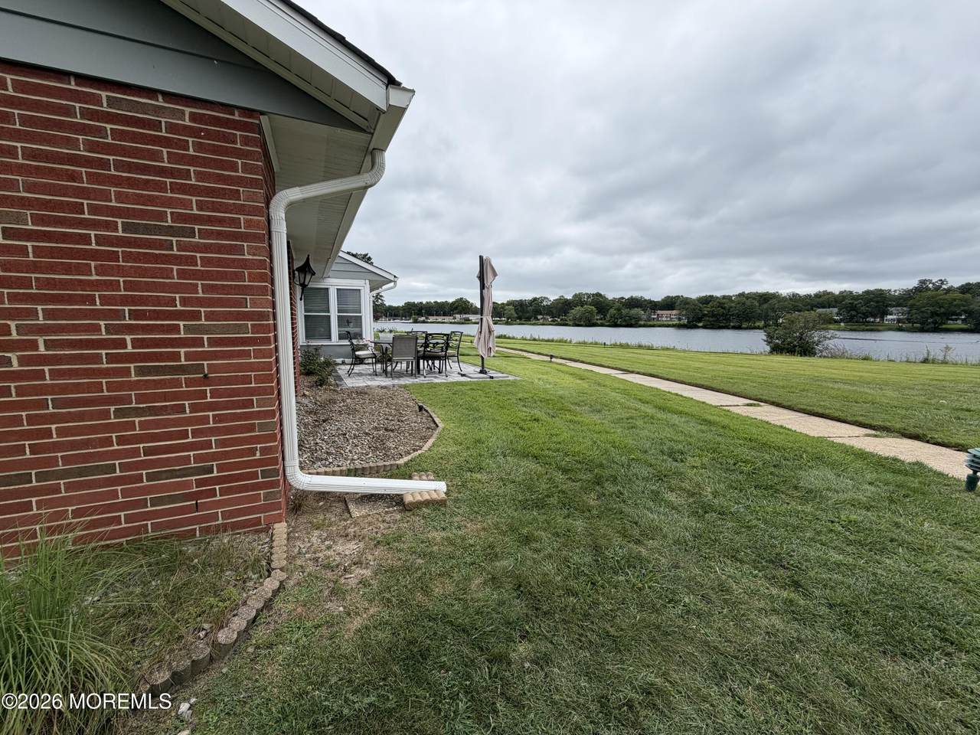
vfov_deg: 85.7
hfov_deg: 102.1
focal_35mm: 14
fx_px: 396
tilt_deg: -7.6
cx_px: 490
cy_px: 368
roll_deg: -1.2
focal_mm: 2.22
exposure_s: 1/770
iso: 32
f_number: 2.2
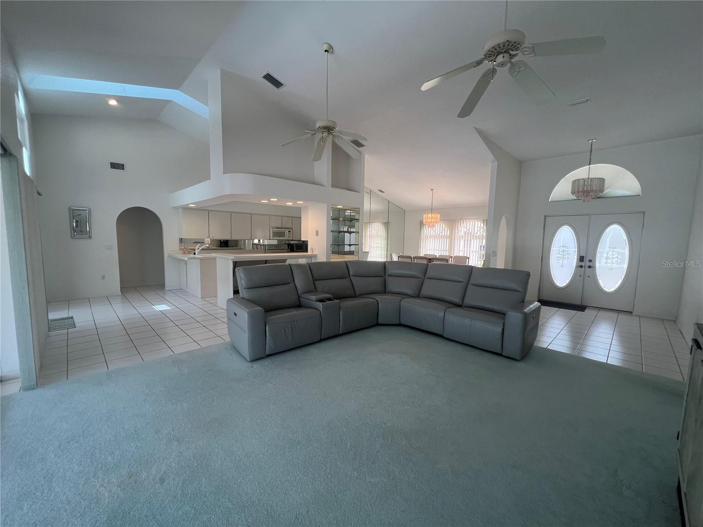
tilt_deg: -4.1
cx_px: 352
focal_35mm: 13
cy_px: 264
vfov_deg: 89.9
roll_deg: -1.6
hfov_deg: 106.2
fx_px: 264
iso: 64
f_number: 1.8
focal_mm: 1.57
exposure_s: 1/120
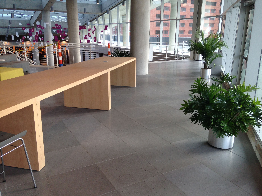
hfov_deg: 55.4
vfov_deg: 42.9
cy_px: 98
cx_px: 131
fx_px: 250
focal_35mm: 33
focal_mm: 4.12
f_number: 2.4
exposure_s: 1/60
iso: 50
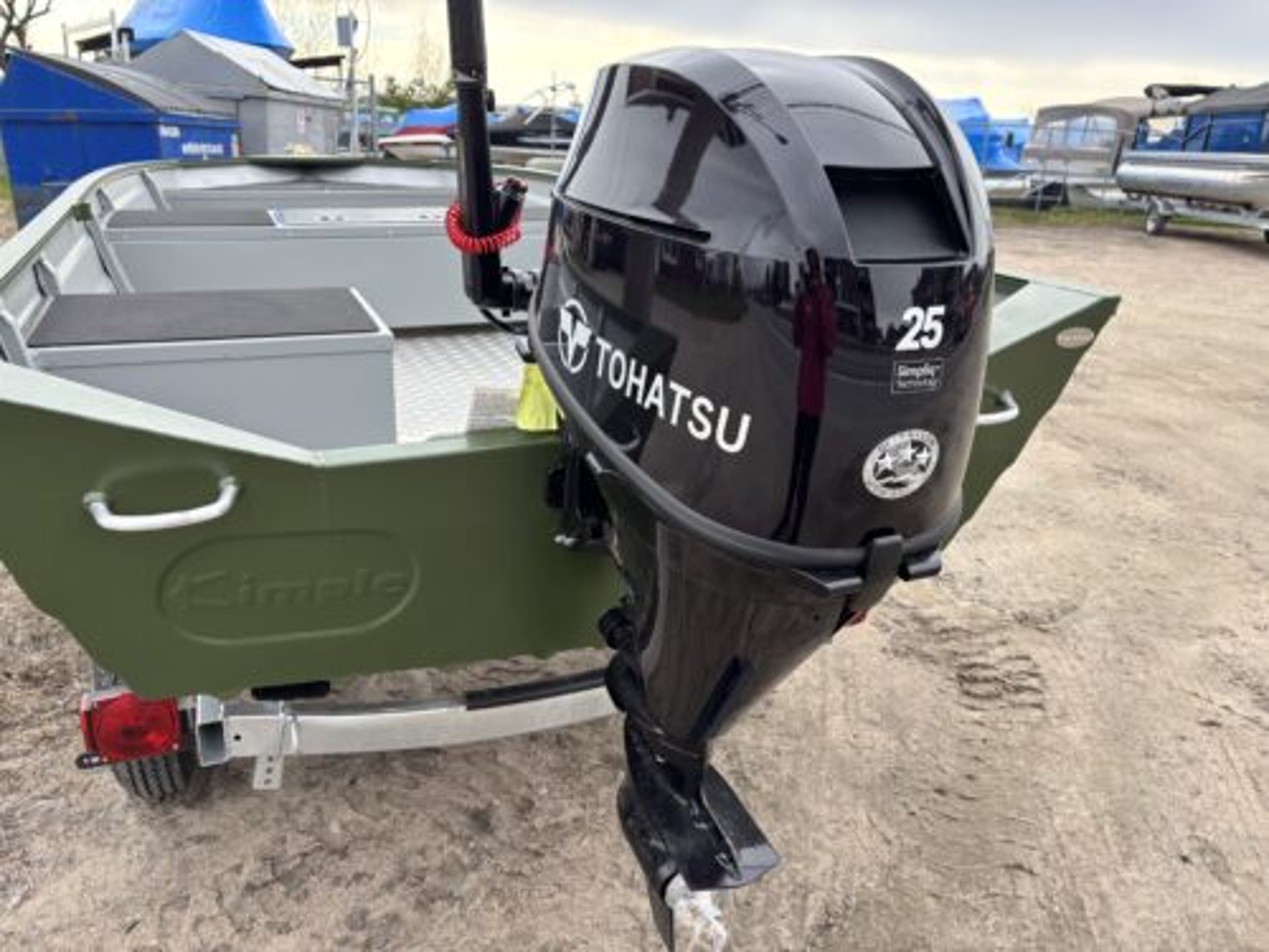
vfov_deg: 53.1
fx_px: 953
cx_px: 634
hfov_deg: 67.3
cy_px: 476
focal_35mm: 26
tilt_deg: -20.2
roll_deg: -2.4
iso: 50
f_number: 1.6
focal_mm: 5.96
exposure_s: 1/430
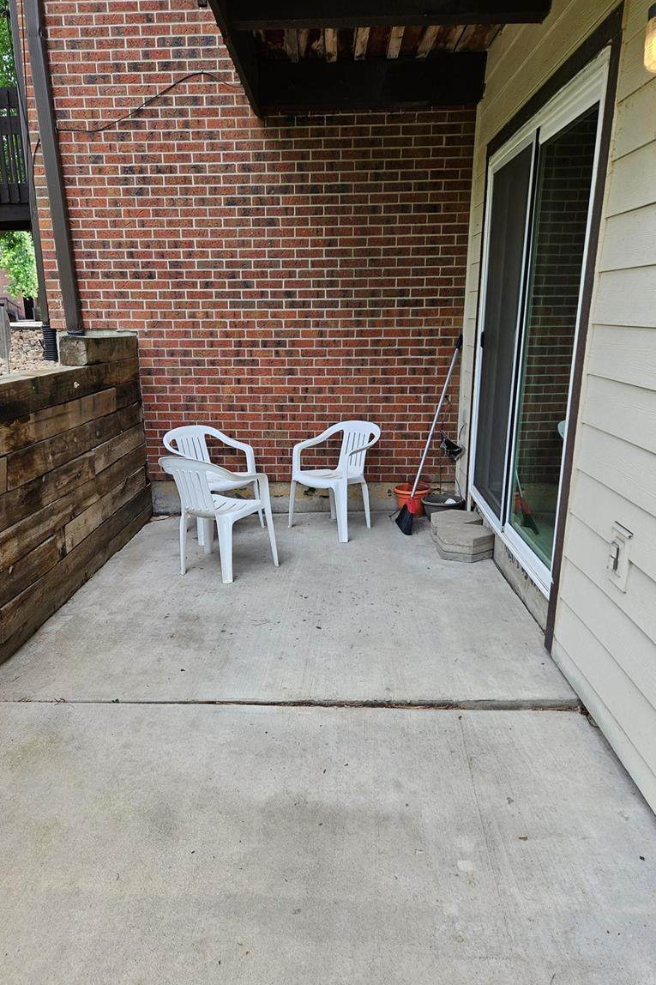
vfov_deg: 71.5
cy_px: 505
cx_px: 297
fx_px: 683
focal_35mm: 25
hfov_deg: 51.2
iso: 32
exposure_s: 1/180
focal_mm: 5.4
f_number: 1.8
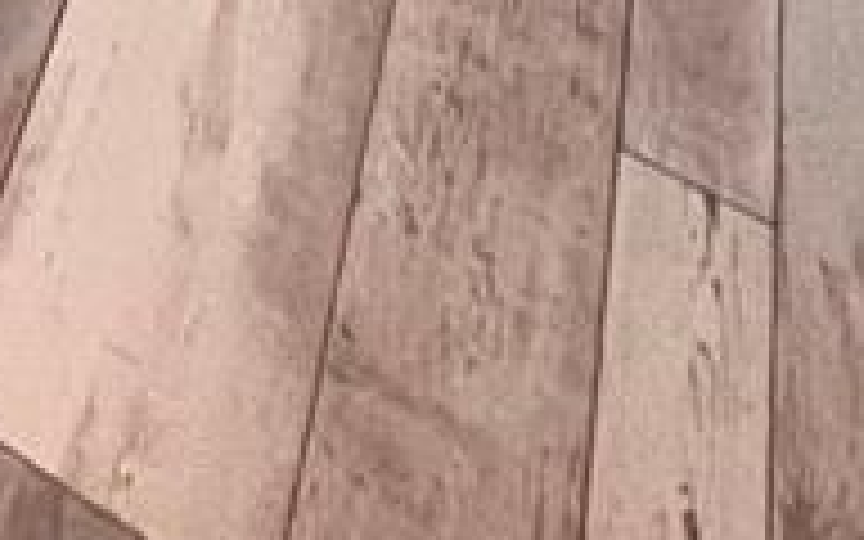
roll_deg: +0.4
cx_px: -454
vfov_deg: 6.5
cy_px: -2088
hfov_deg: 20.4
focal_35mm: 86
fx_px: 2025
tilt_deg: -2.2
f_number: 1.8
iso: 200
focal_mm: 1.57
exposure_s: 1/60
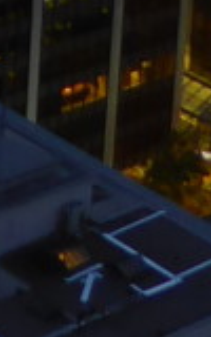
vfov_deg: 7.6
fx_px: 2337
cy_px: -522
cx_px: -532
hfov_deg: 4.8
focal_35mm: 254
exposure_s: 1.3
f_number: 3.3
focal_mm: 4.3
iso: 100
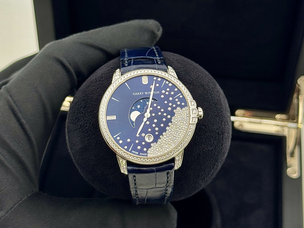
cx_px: 152
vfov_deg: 30.3
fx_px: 422
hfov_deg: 39.7
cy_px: 114
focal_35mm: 48
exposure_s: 1/121
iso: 50
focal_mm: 6.76
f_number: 1.78
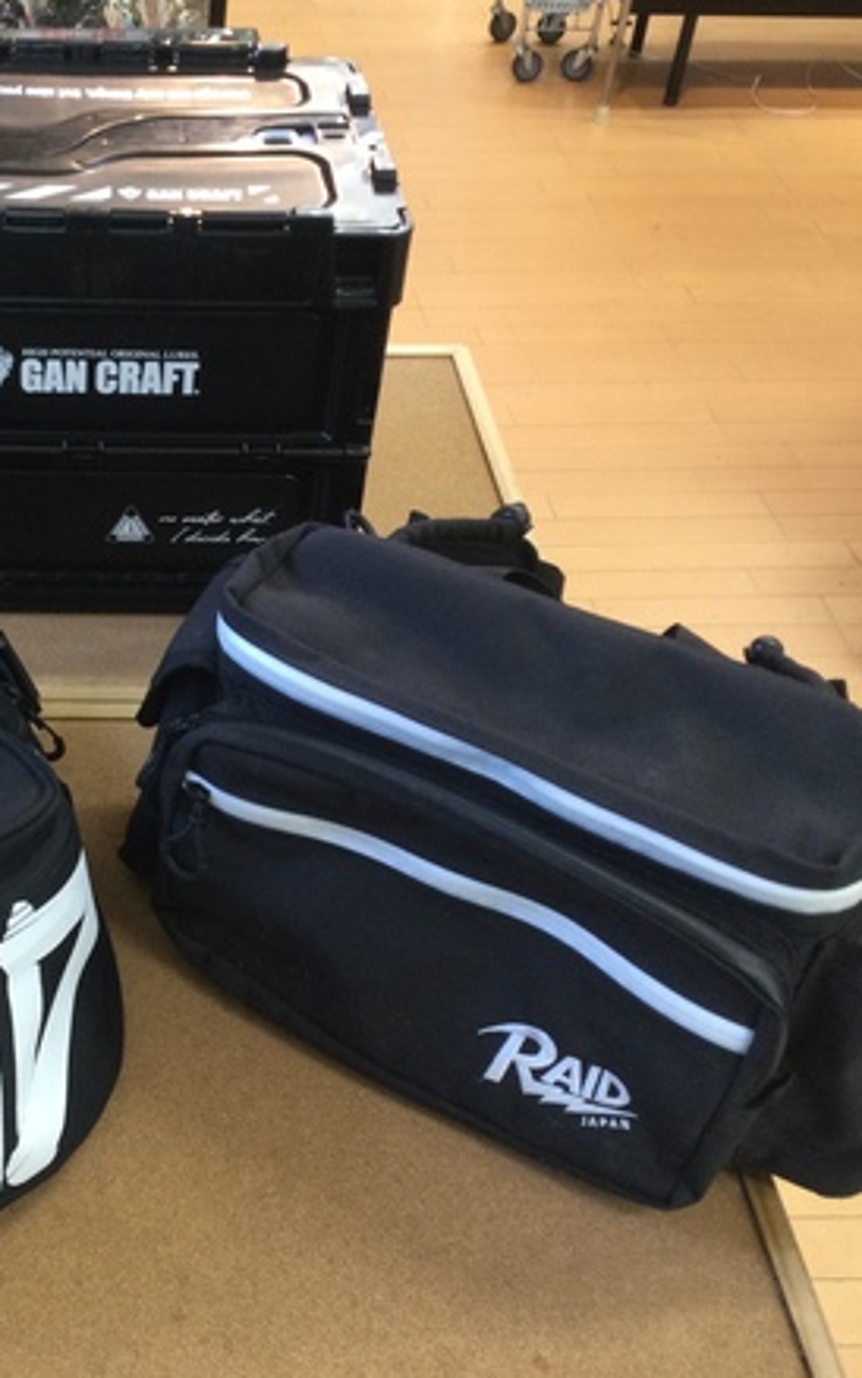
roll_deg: -1.3
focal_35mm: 45
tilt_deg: -40.7
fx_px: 1690
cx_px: 101
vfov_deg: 44.4
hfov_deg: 27.7
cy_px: 686
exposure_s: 1/30
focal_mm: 3.3
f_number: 2.4
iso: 80
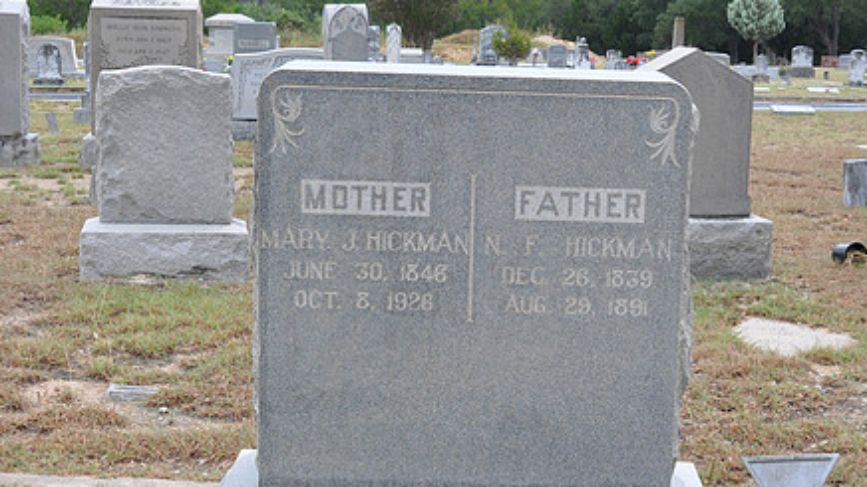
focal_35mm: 65
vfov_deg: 18.6
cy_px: 309
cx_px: 515
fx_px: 1487
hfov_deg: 32.4
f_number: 9
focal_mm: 31
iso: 800
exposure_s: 1/320
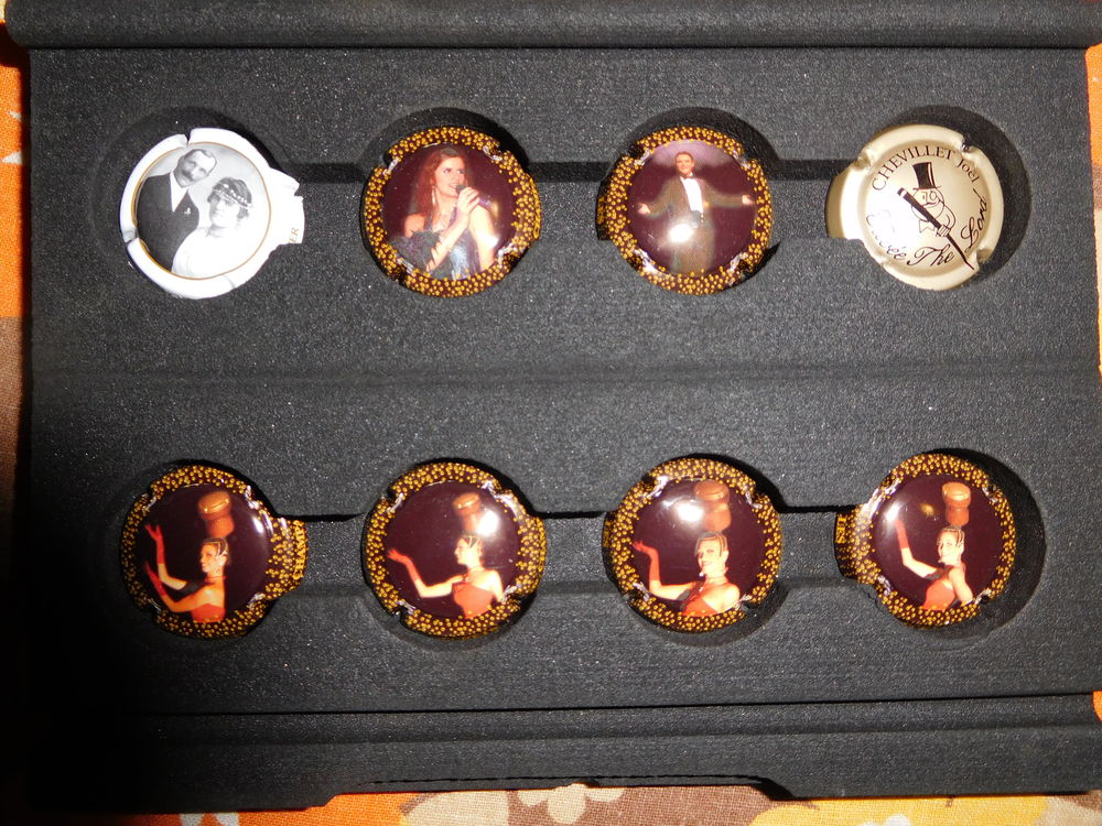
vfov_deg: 54.9
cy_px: 413
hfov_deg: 69.4
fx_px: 796
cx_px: 551
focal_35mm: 25
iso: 200
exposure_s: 1/30
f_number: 6.8
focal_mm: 4.5
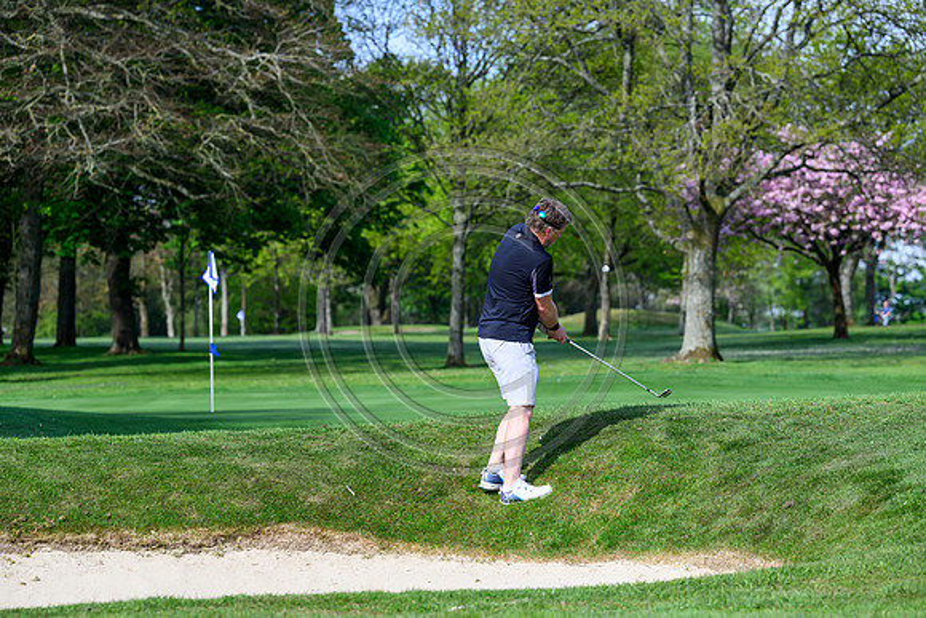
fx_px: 3730
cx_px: 463
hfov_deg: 14.2
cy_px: 309
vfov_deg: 9.5
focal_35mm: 145
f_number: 5
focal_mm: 145
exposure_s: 1/1600
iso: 500
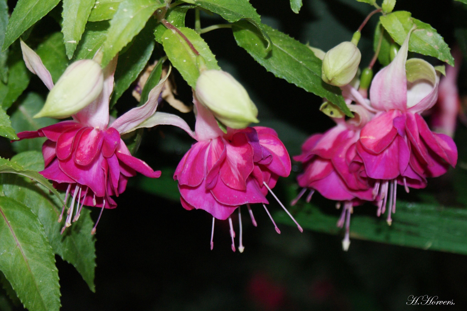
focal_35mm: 82
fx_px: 1070
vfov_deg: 16.6
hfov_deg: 24.6
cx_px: 234
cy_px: 156
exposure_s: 1/80
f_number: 5.6
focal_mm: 55
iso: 400
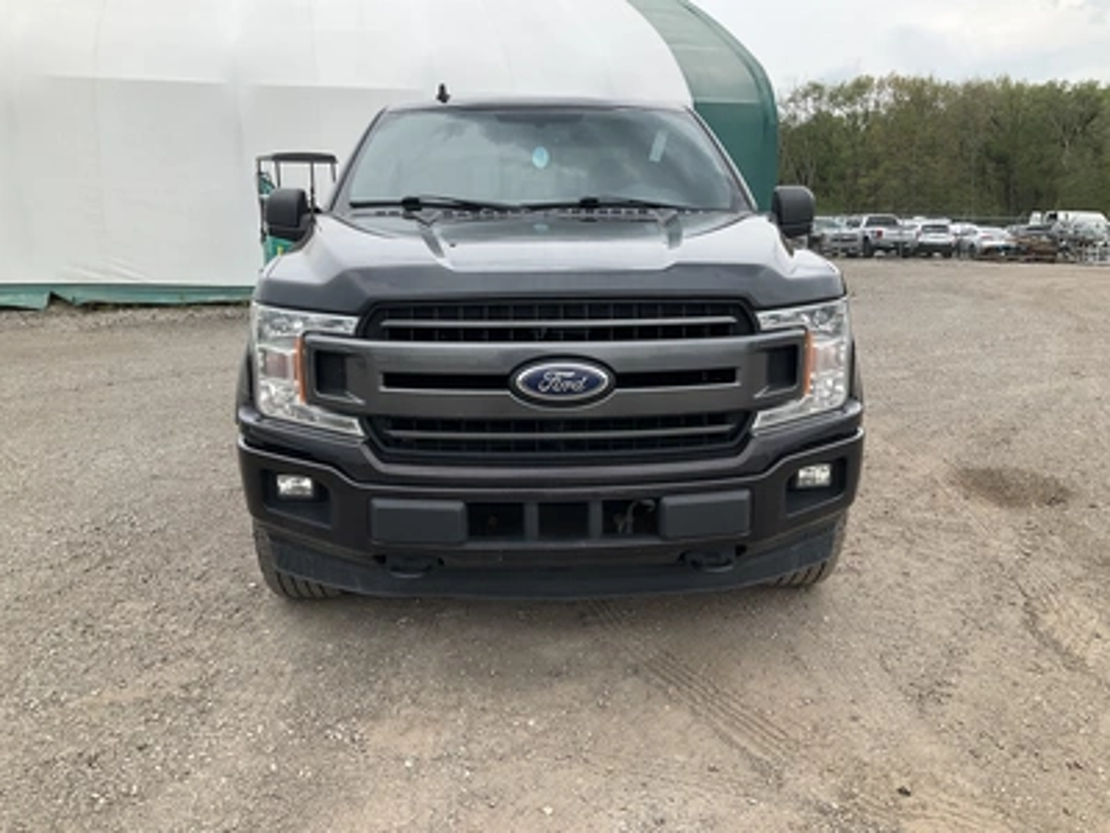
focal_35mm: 29
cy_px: 416
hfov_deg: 61.7
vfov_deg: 48.2
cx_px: 555
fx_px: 930
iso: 25
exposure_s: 1/709
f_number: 1.8
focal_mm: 3
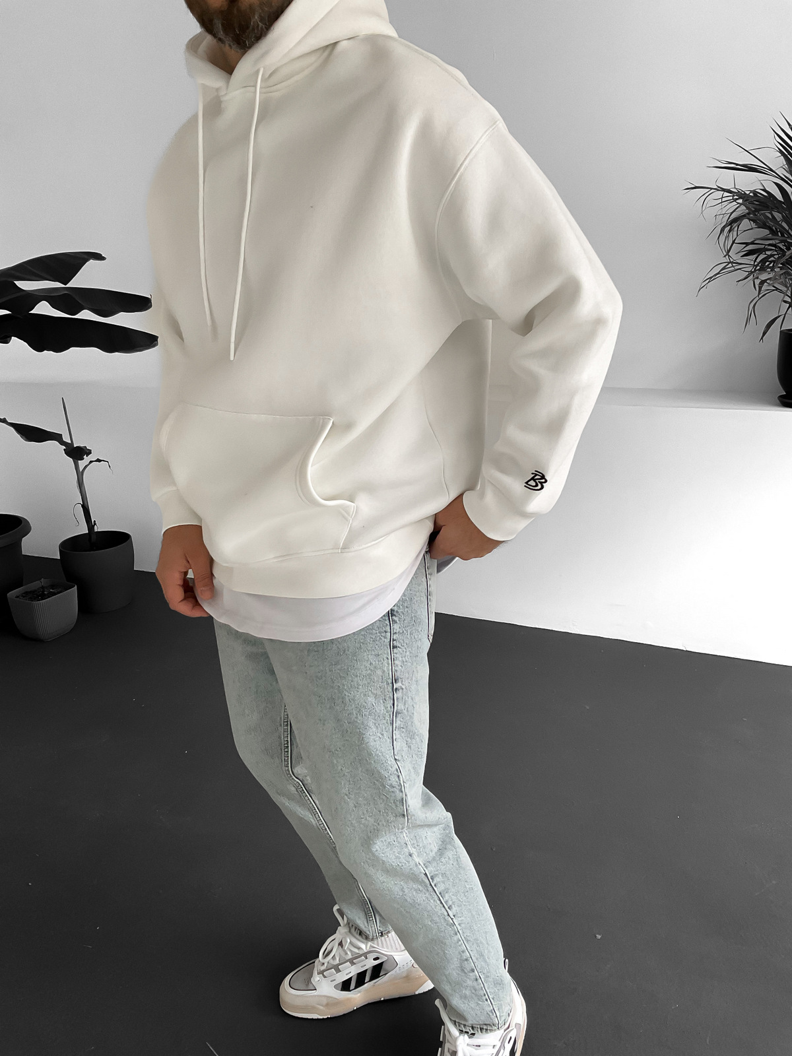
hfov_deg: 48.2
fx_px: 885
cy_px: 528
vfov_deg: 61.7
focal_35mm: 29
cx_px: 396
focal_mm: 3
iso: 64
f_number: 1.8
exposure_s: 1/105
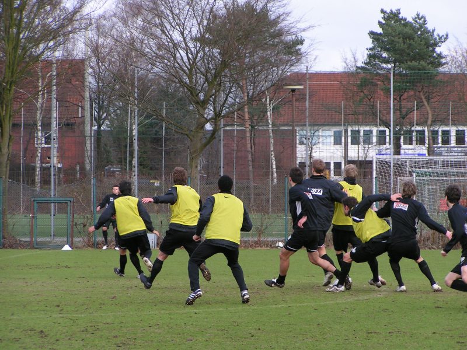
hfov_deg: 10.5
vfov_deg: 7.9
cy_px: 175
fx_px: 2536
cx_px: 234
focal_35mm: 188
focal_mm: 28.8
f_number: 4
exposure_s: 1/250
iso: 50
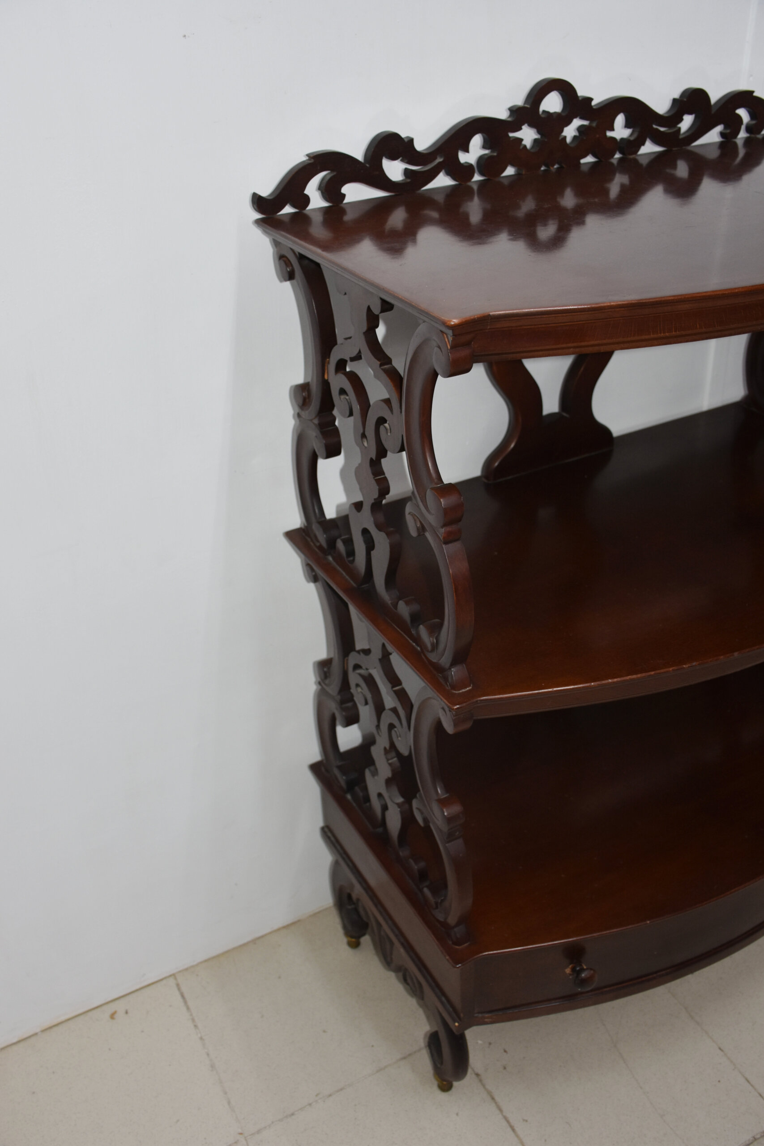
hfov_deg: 38.4
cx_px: 382
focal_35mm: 34
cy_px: 573
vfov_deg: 55.1
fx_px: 1098
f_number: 3.8
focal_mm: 23
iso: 400
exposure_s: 1/60
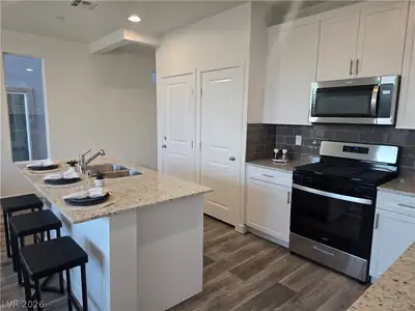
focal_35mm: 23
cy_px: 156
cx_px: 208
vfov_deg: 58.9
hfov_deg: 73.9
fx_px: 276
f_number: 1.7
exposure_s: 1/120
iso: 200
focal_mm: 6.3
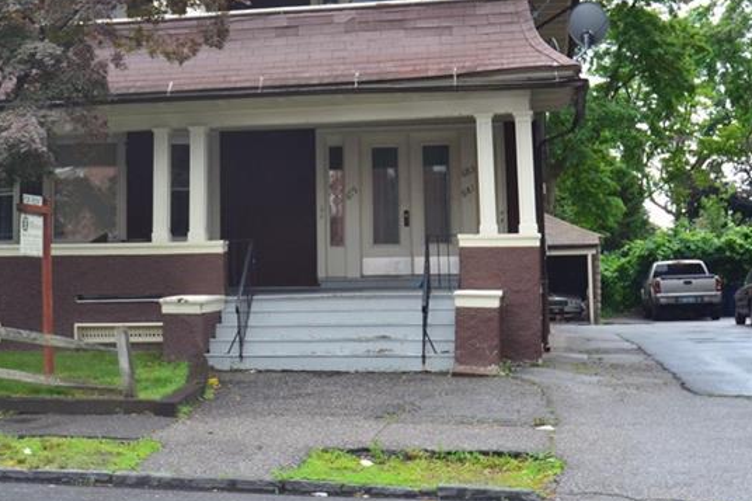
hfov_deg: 31.4
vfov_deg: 21.4
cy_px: 122
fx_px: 1316
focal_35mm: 63
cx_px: 196
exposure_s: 1/125
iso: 400
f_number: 9
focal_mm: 22
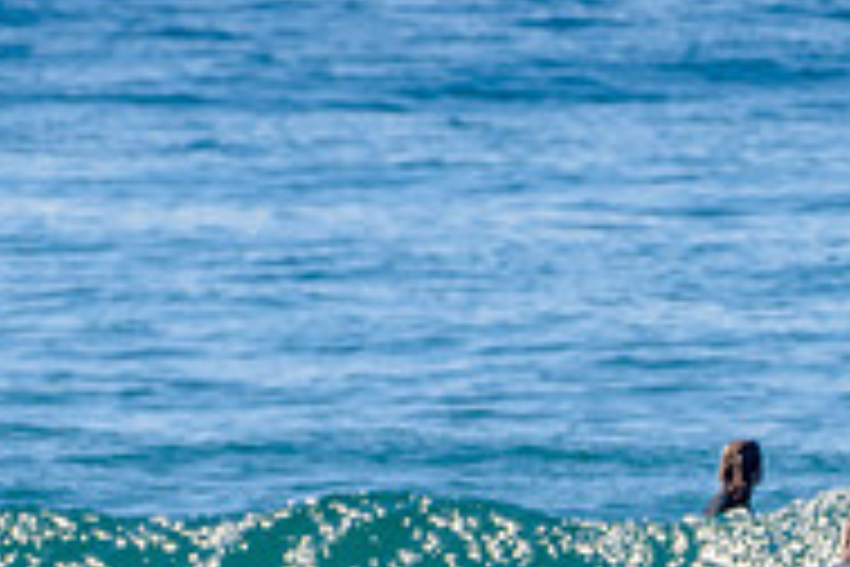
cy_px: 758
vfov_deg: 0.7
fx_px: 44362
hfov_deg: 1.1
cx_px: 458
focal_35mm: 1879
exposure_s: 1/2000
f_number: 5.6
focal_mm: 500
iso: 140
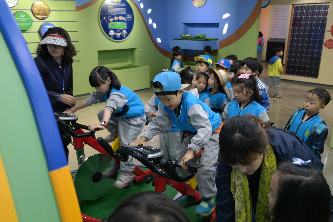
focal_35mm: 30
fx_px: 277
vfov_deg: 43.6
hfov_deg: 61.9
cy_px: 111
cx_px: 166
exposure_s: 1/40
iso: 800
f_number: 3.5
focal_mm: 20
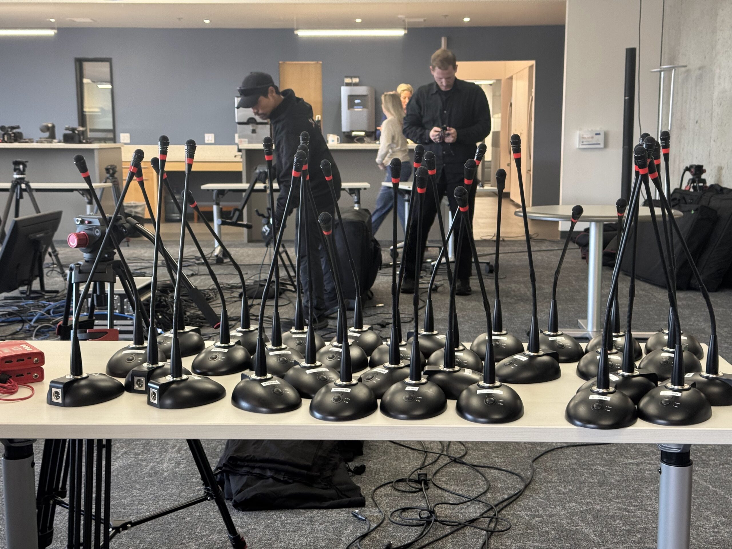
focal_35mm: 48
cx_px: 366
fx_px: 1015
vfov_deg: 30.3
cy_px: 274
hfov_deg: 39.7
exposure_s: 1/60
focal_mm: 6.76
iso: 250
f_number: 1.78
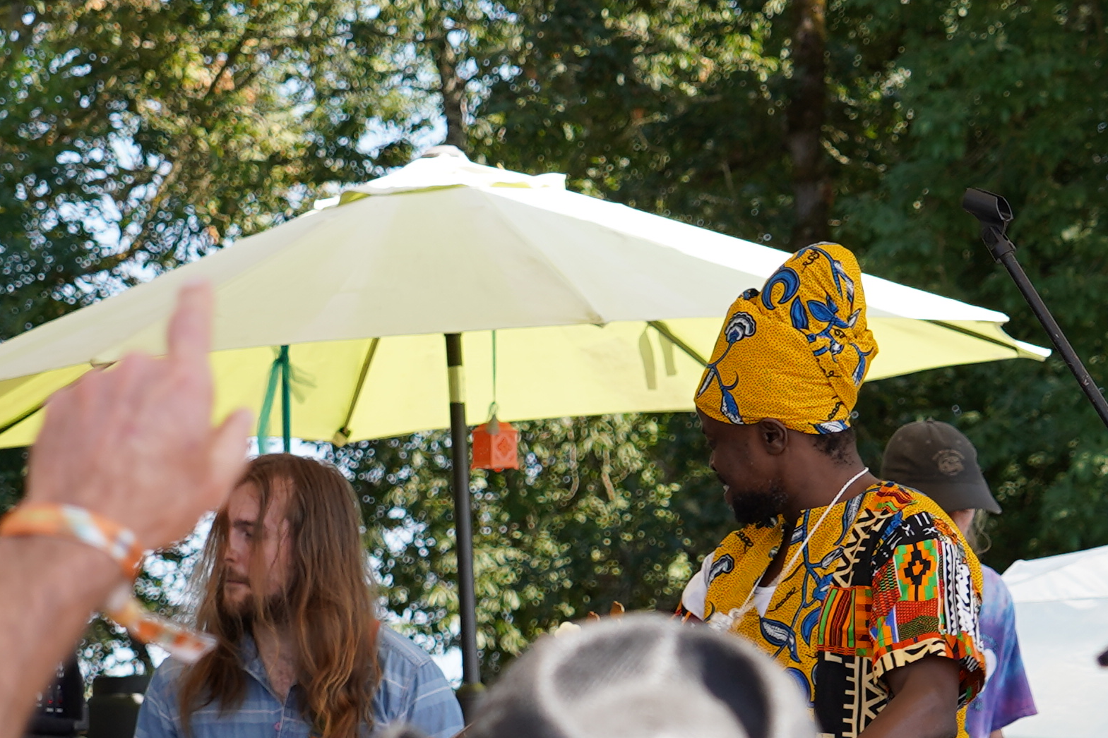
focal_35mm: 195
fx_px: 6001
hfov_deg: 10.5
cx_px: 506
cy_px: 490
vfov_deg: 7.0
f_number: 4.5
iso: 100
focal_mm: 51
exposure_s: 1/200
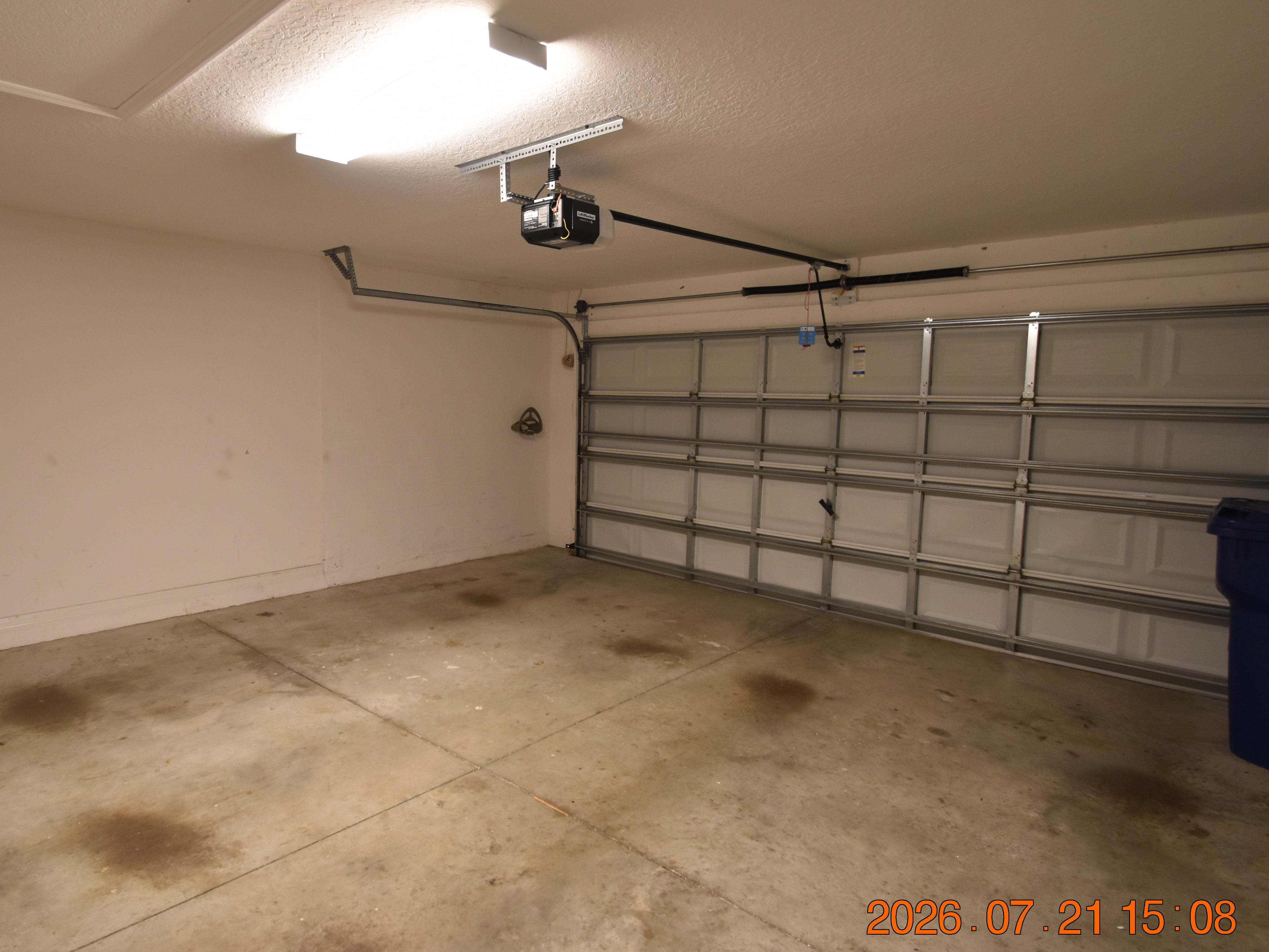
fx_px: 697
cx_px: 559
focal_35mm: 19
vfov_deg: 68.6
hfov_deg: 84.3
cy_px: 444
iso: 800
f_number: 3.5
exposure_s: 1/20
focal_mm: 10
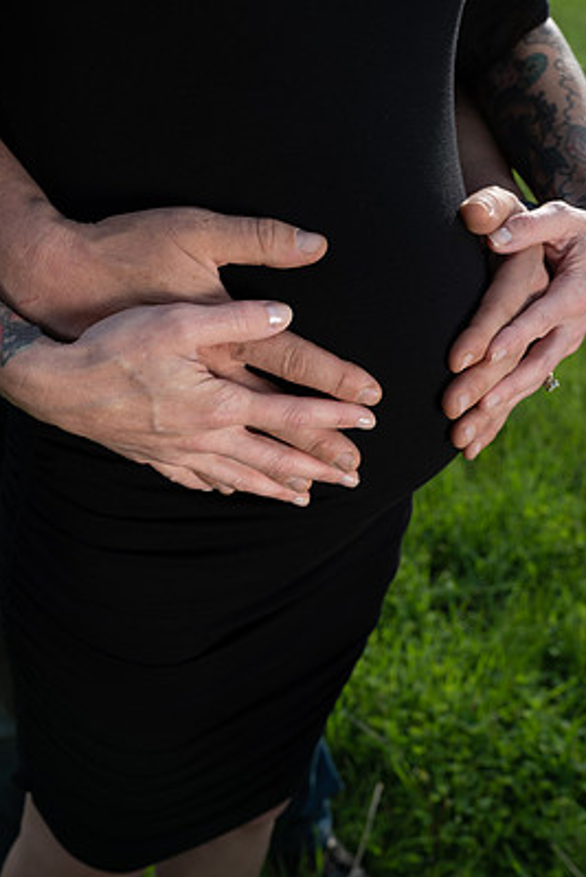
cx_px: 296
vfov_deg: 43.6
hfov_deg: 29.9
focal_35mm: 45
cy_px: 441
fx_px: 1098
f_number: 6.3
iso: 100
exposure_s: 1/125
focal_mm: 40
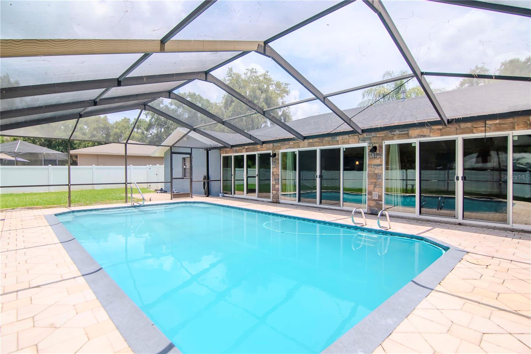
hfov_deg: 95.0
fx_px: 243
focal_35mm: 16
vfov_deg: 72.0
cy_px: 177
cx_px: 266
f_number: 4
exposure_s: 1/2000
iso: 400
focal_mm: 11
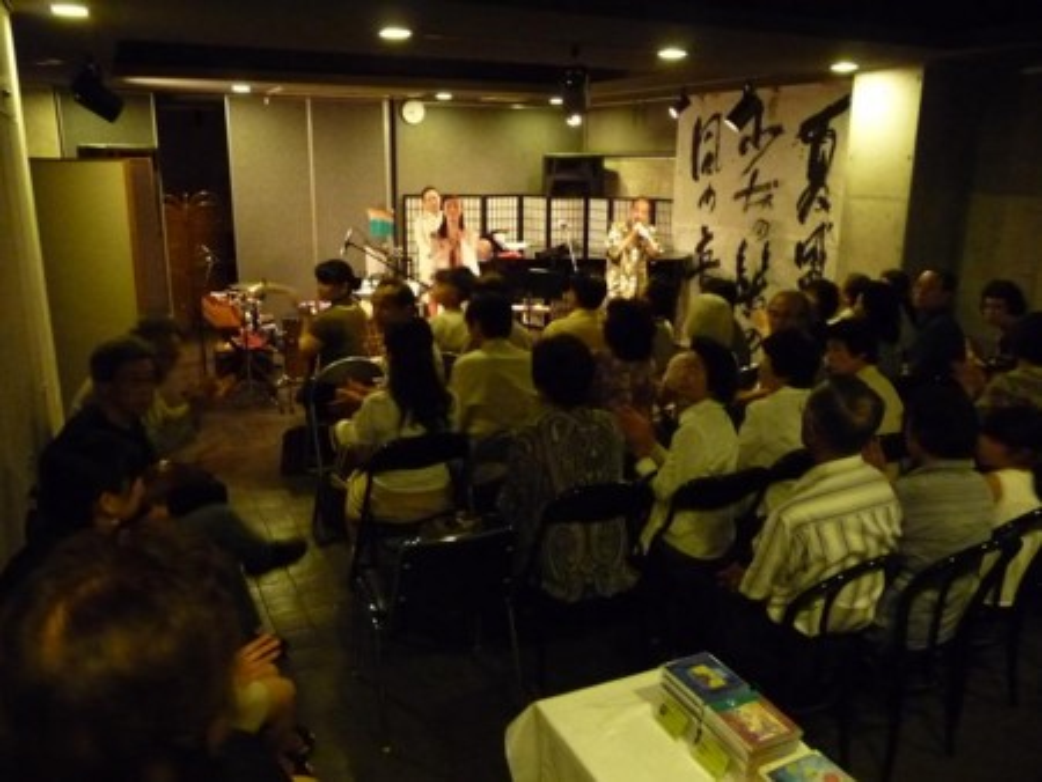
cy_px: 391
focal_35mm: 28
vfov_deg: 49.8
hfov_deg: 63.4
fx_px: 843
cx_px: 521
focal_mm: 4.7
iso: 800
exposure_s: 1/8
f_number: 3.3
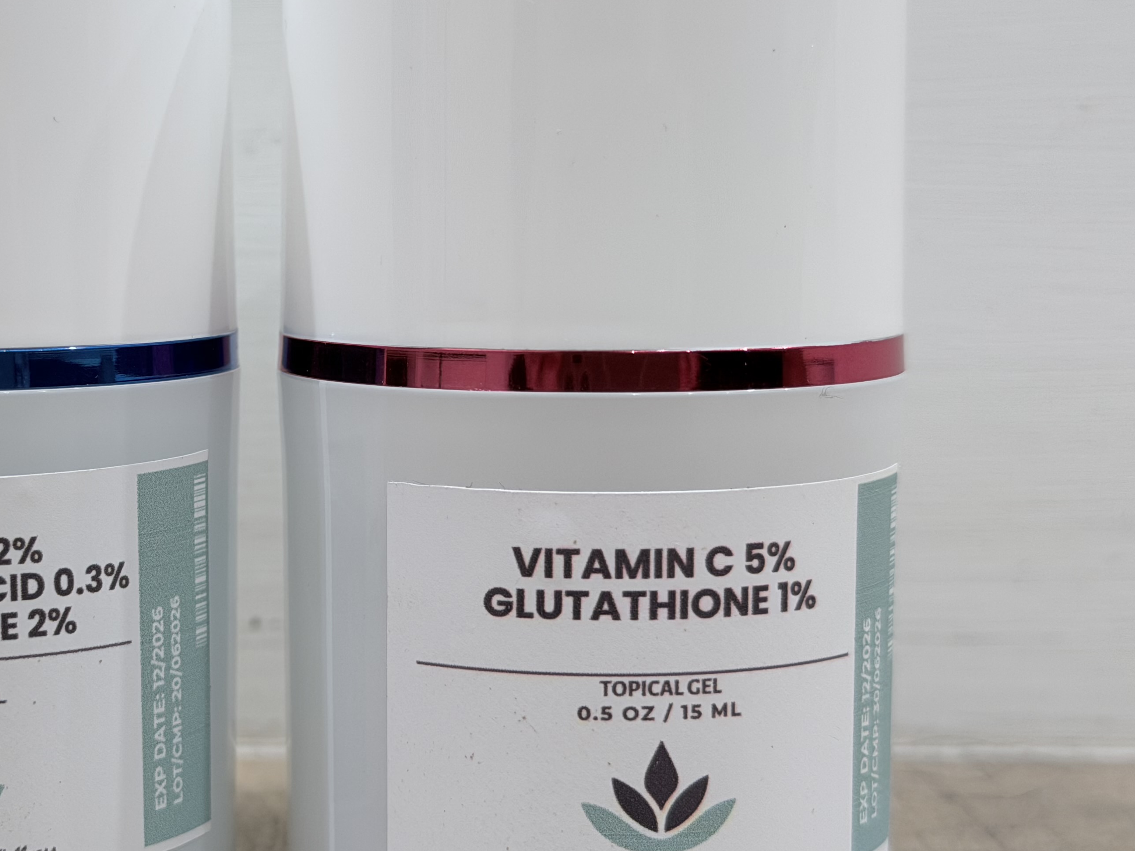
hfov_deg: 25.6
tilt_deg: -6.3
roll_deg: +0.4
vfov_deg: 19.6
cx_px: 268
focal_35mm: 75
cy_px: 427
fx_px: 2459
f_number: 1.78
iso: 125
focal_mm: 6.76
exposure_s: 1/60
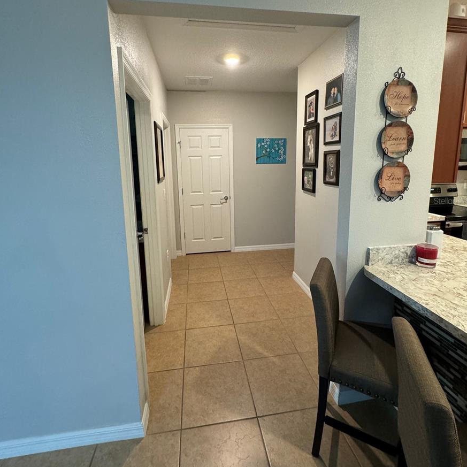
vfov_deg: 83.5
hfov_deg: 84.0
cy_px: 201
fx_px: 259
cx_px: 231
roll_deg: +0.9
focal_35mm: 17
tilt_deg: -8.1
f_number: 2.2
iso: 400
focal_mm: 2.22
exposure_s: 1/60
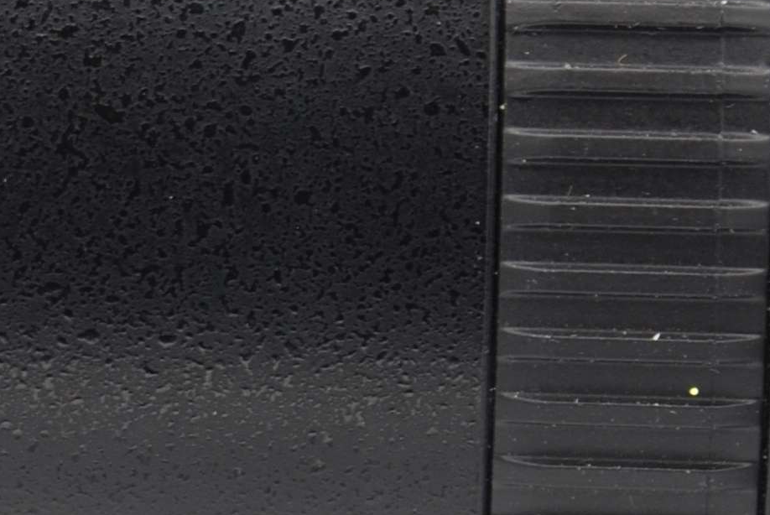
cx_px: 266
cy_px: 162
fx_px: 7453
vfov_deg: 4.0
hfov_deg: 5.9
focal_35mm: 348
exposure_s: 1/25
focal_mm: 55
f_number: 8
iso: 100
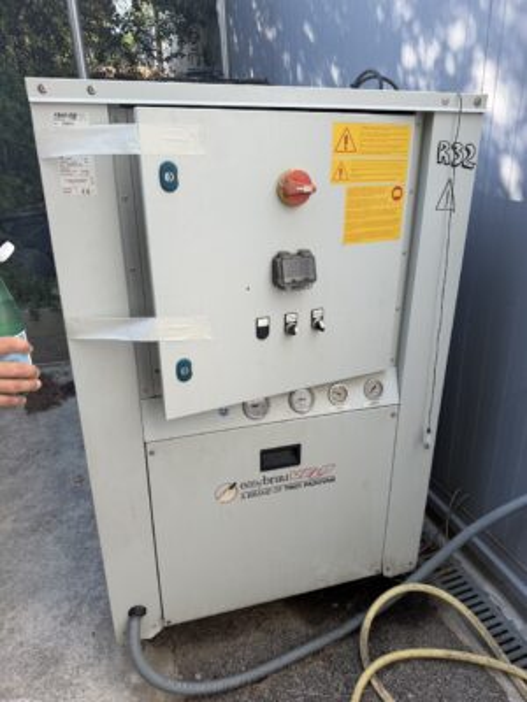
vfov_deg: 71.6
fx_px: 487
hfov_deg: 56.8
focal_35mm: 24
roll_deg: +3.1
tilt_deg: -22.7
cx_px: 264
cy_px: 351
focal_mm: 6.76
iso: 80
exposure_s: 1/868
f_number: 1.78
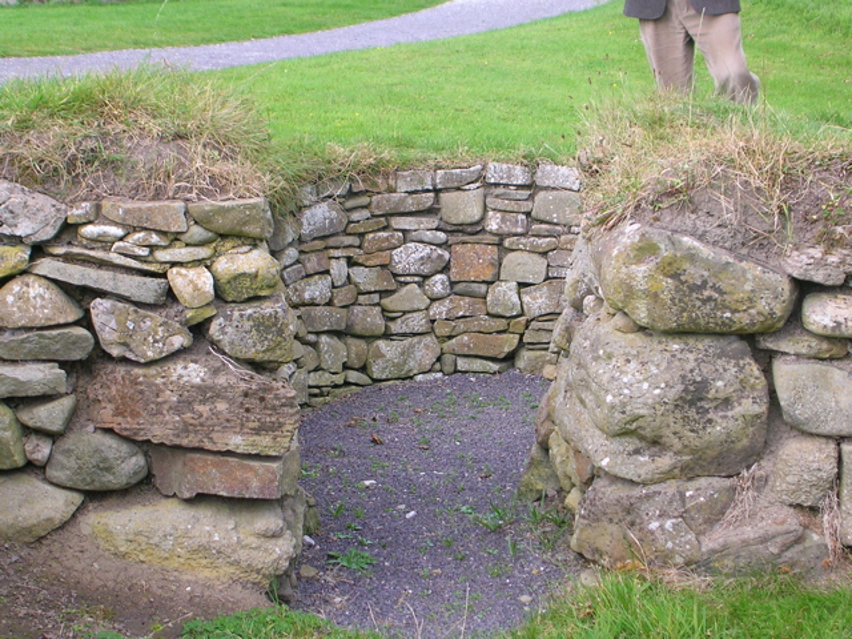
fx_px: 2461
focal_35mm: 100
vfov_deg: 14.8
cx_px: 426
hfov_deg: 19.6
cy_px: 320
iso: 50
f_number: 4.5
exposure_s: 1/83.9
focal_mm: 15.2
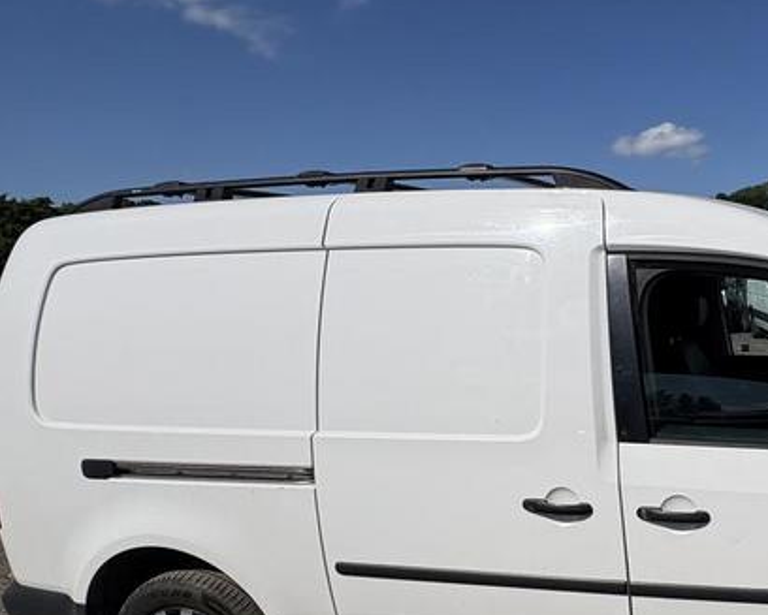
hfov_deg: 50.5
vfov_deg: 47.9
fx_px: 682
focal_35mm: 30
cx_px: 721
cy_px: 401
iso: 40
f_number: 2.2
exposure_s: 1/6135
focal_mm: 2.22
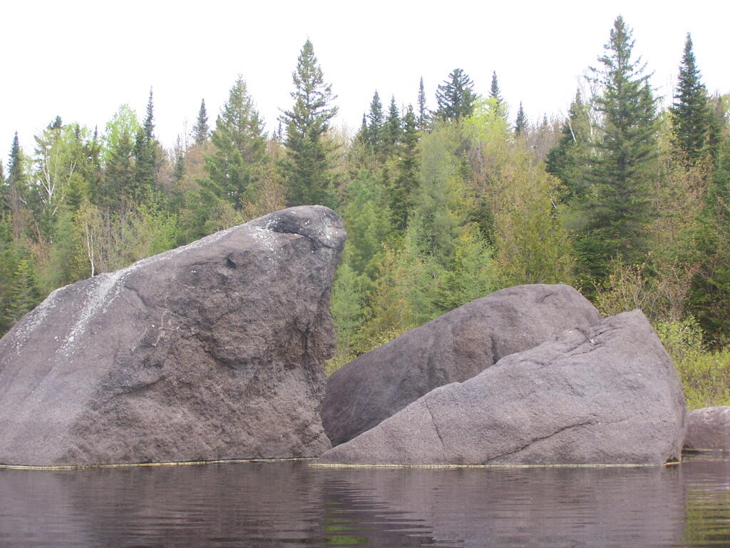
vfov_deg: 21.9
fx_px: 1413
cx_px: 365
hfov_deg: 29.0
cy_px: 274
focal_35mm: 67
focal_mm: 11.1
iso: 80
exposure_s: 1/400
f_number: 3.2
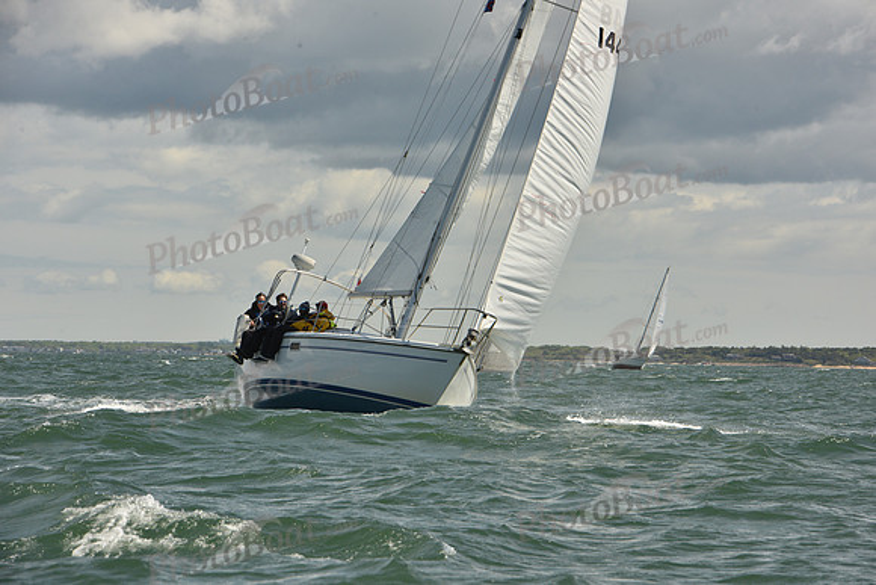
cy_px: 292
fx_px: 4624
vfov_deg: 7.2
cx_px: 438
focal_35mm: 190
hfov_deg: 10.8
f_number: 13
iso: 320
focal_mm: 190
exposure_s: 1/800
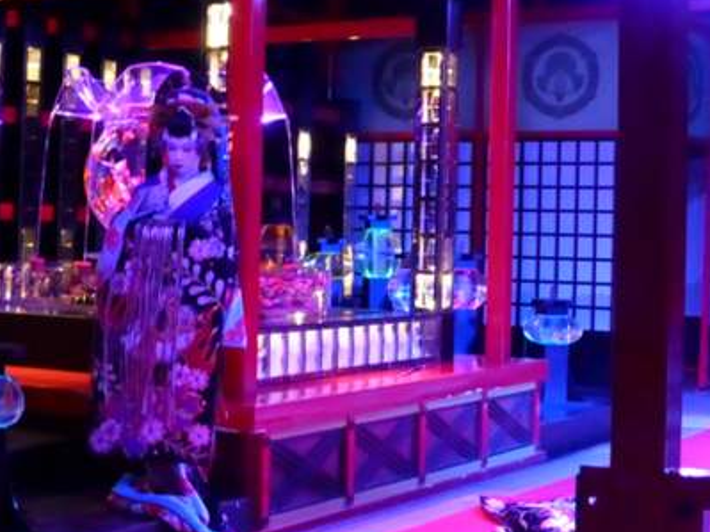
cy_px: 209
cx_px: 260
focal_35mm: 80
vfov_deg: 18.4
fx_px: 1640
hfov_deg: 24.3
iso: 3200
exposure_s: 1/25
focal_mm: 10.3
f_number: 4.7
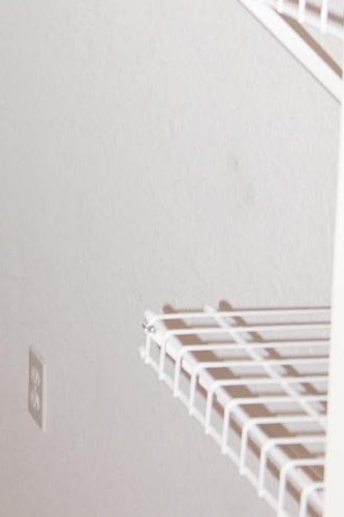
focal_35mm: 96
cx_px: -334
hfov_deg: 12.6
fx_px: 1377
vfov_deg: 19.2
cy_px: -206
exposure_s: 1/160
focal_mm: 16
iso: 640
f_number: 4
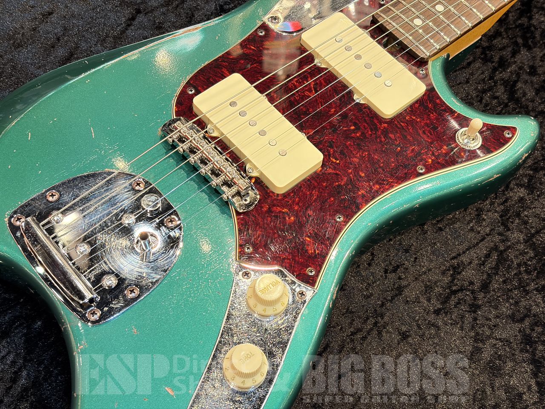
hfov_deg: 36.8
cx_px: 272
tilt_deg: -56.3
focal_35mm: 52
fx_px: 819
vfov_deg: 28.0
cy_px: 204
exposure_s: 1/40
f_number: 1.6
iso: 125
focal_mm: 5.96
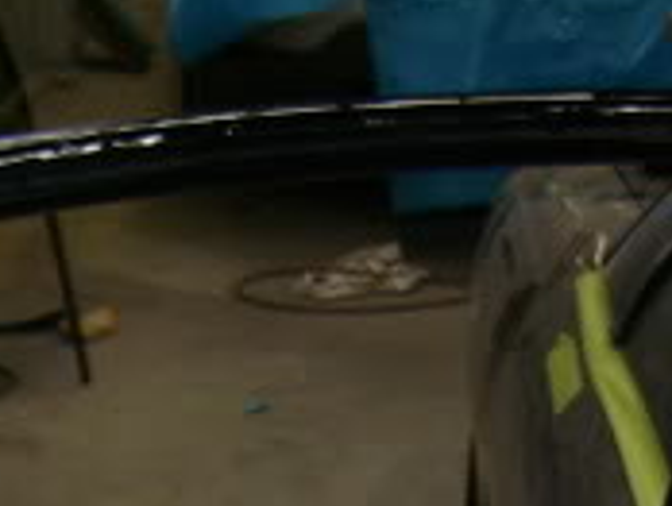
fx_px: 2430
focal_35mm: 125
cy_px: 908
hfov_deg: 15.7
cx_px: 182
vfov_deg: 11.1
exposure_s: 1/60
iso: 80
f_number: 2.7
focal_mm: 5.6
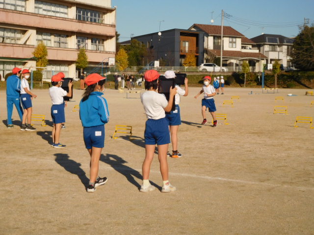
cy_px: 118
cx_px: 157
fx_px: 635
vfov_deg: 21.0
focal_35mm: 70
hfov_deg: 27.8
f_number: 9
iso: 125
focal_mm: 12.5
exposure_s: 1/400
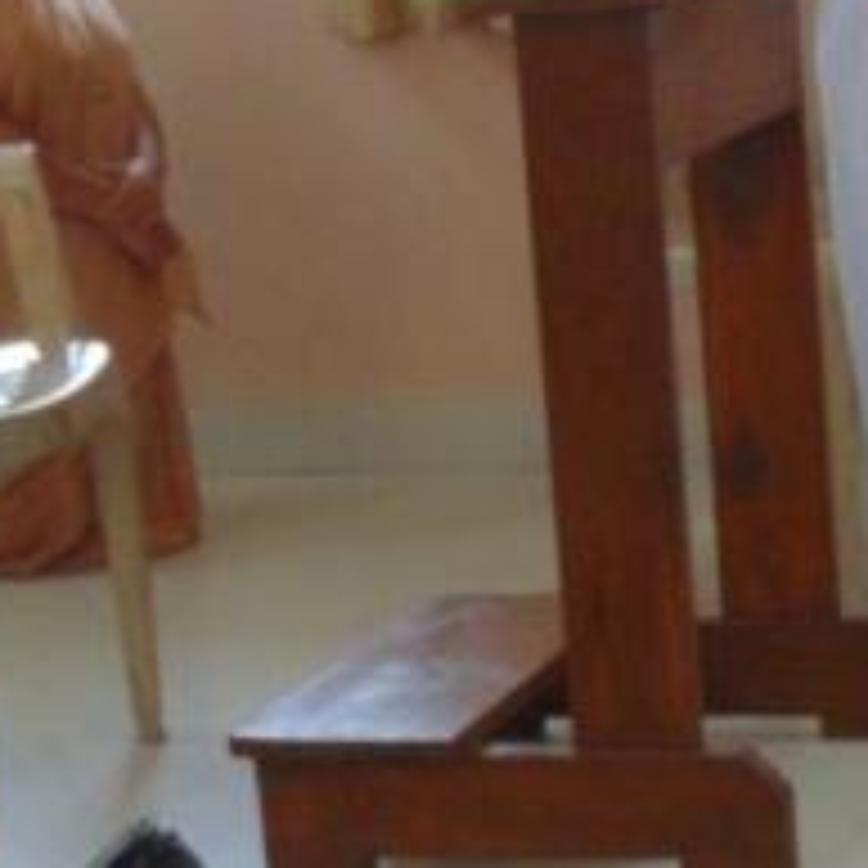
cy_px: 661
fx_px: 4397
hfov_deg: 11.2
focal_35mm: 155
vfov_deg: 11.2
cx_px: 877
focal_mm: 5.8
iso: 250
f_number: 3.2
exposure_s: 1/30
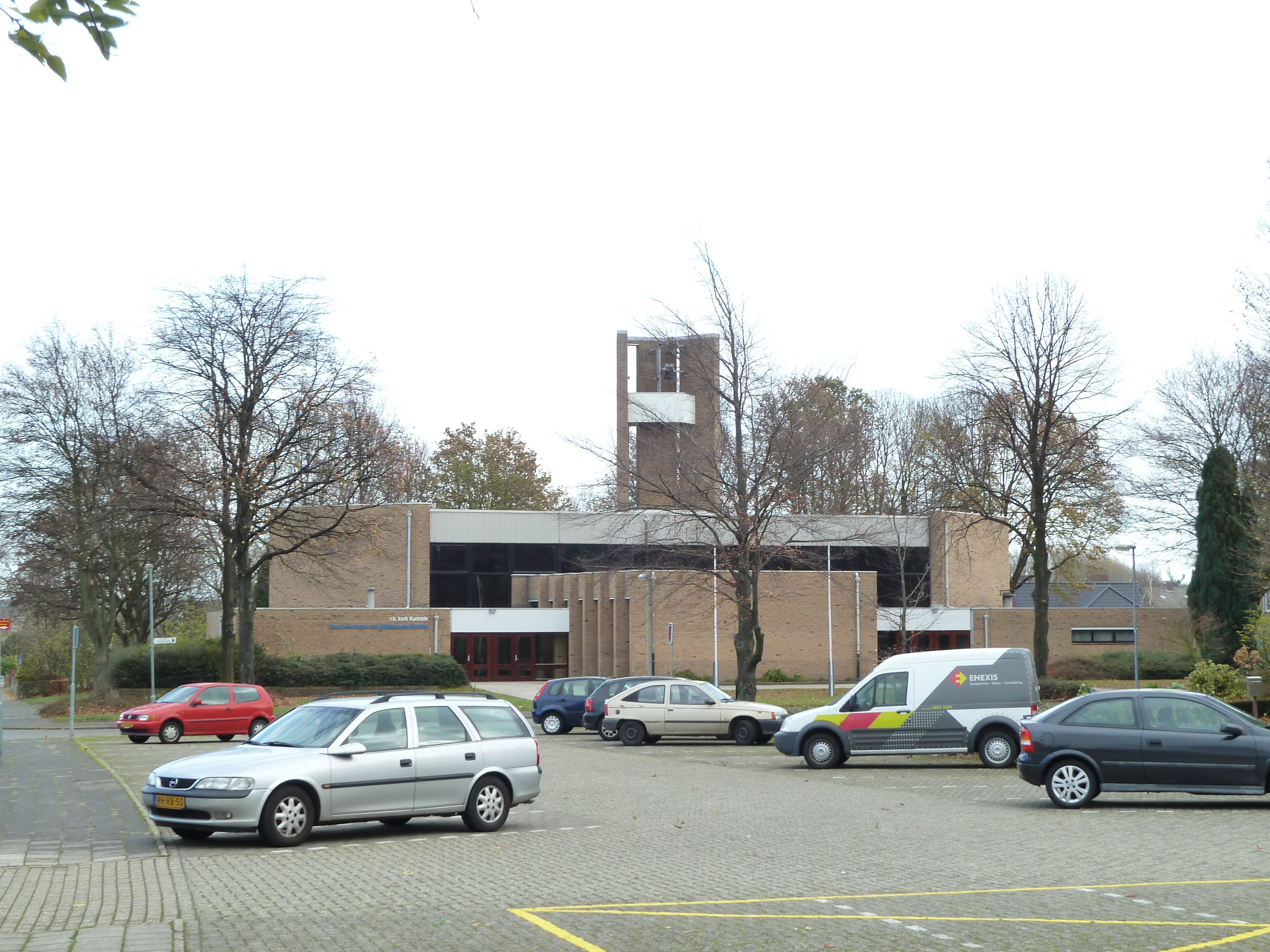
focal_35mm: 55
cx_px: 635
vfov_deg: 26.6
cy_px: 476
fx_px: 2018
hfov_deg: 34.9
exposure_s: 1/80
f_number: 3.9
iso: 125
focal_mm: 9.1
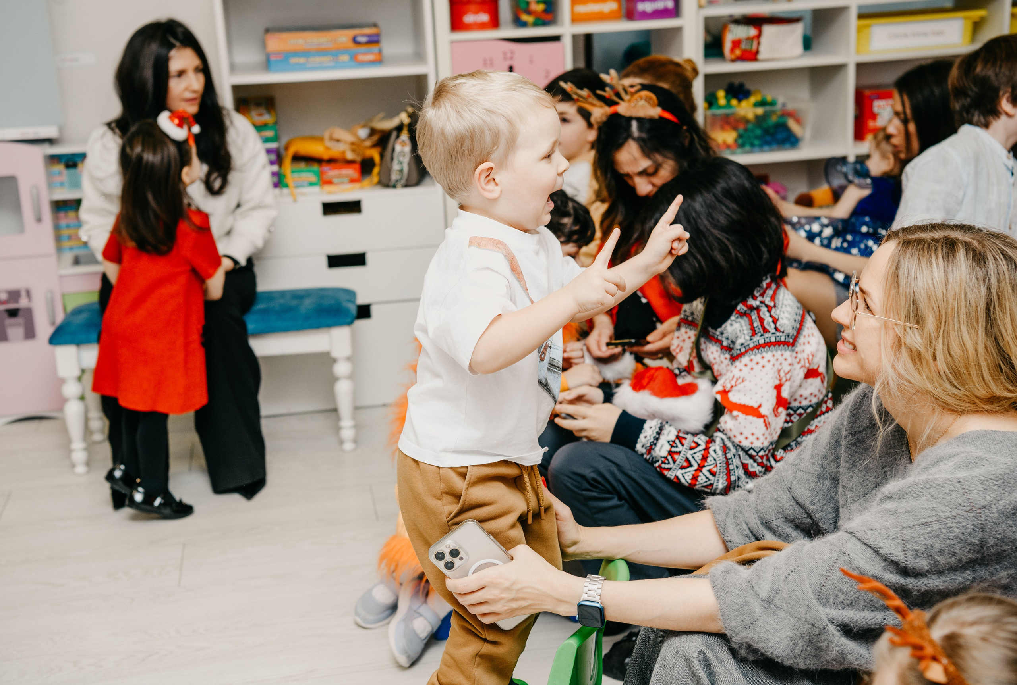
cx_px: 481
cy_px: 328
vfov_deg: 26.0
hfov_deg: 37.7
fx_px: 1487
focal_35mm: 52
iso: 250
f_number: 4.5
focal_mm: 50
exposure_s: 1/160
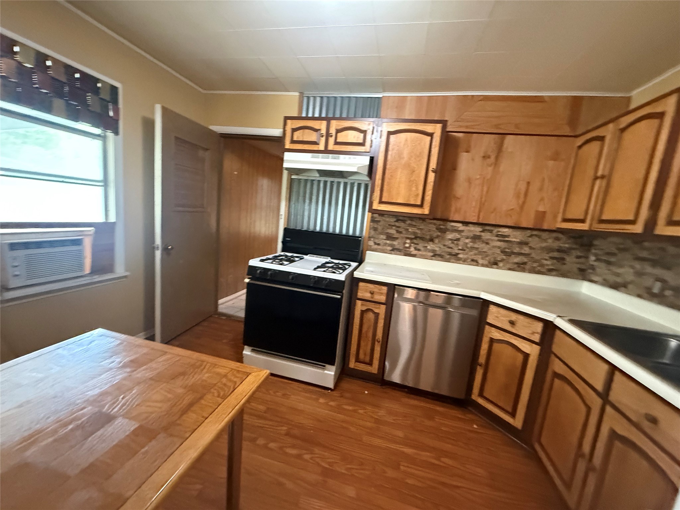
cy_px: 255
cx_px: 340
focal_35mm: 14
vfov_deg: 85.7
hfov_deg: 102.1
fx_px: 275
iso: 800
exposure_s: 1/60
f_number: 2.2
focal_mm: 2.22
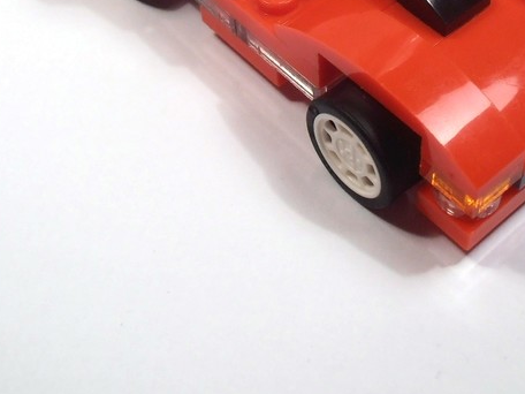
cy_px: 12
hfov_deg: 26.6
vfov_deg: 19.6
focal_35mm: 73
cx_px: 335
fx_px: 1107
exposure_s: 1/60
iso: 80
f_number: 3.9
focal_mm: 6.61
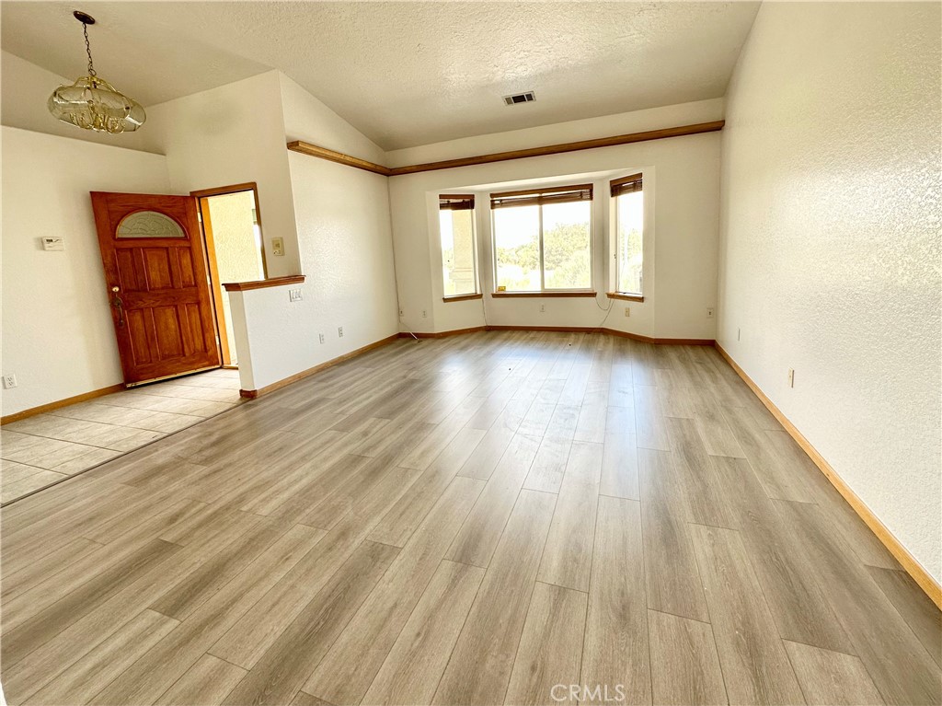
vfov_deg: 85.6
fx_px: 381
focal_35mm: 14
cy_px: 353
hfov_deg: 102.1
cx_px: 471
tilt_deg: -14.1
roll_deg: +3.4
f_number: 2.2
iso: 50
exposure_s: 1/99
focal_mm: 2.22
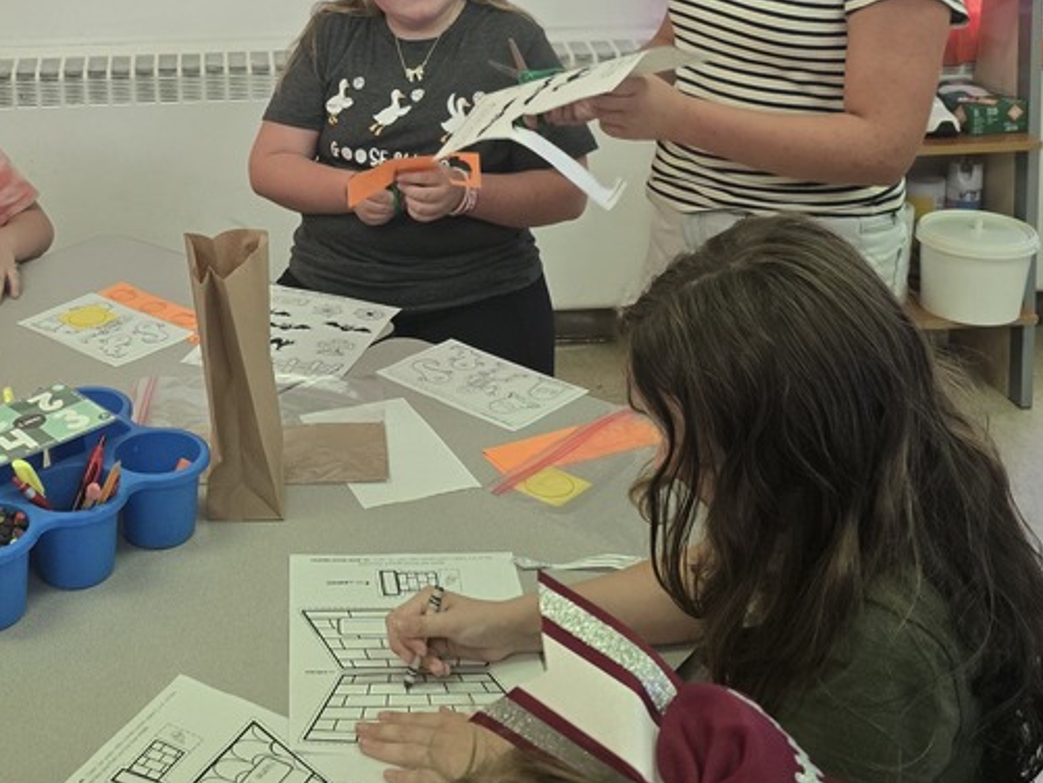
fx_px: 1416
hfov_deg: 39.5
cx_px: 283
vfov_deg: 29.9
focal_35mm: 47
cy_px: 112
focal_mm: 6.3
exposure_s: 1/120
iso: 320
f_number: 1.7
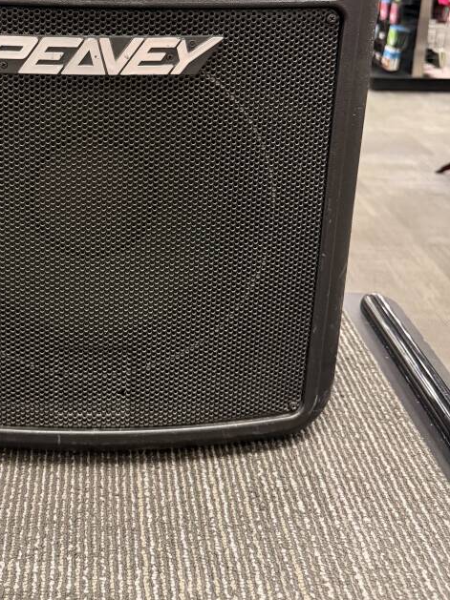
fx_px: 729
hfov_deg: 33.4
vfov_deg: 42.9
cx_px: 96
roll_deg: -0.4
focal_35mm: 42
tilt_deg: -16.3
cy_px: 126
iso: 640
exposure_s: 1/60
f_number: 1.78
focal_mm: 6.76
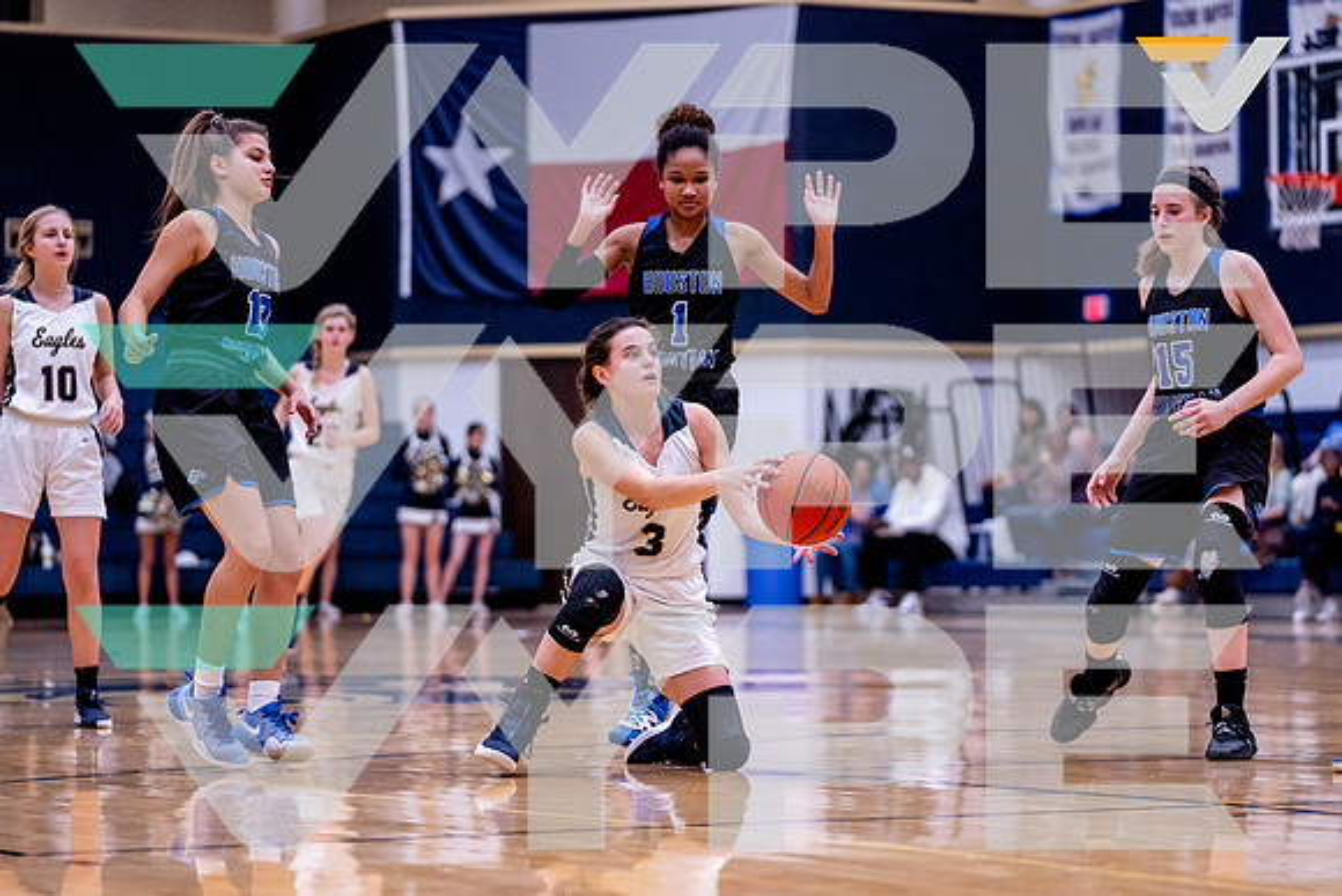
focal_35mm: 121
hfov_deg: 17.0
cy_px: 491
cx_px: 720
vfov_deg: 11.4
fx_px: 4498
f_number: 2.8
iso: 2000
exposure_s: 1/1250
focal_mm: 109
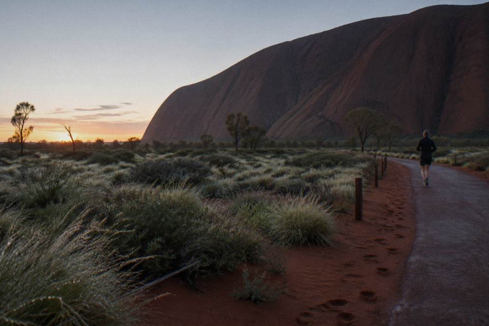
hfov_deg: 31.0
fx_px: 883
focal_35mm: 65
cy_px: 163
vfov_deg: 20.9
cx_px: 244
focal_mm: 64
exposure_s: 1/20
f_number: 9
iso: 6400
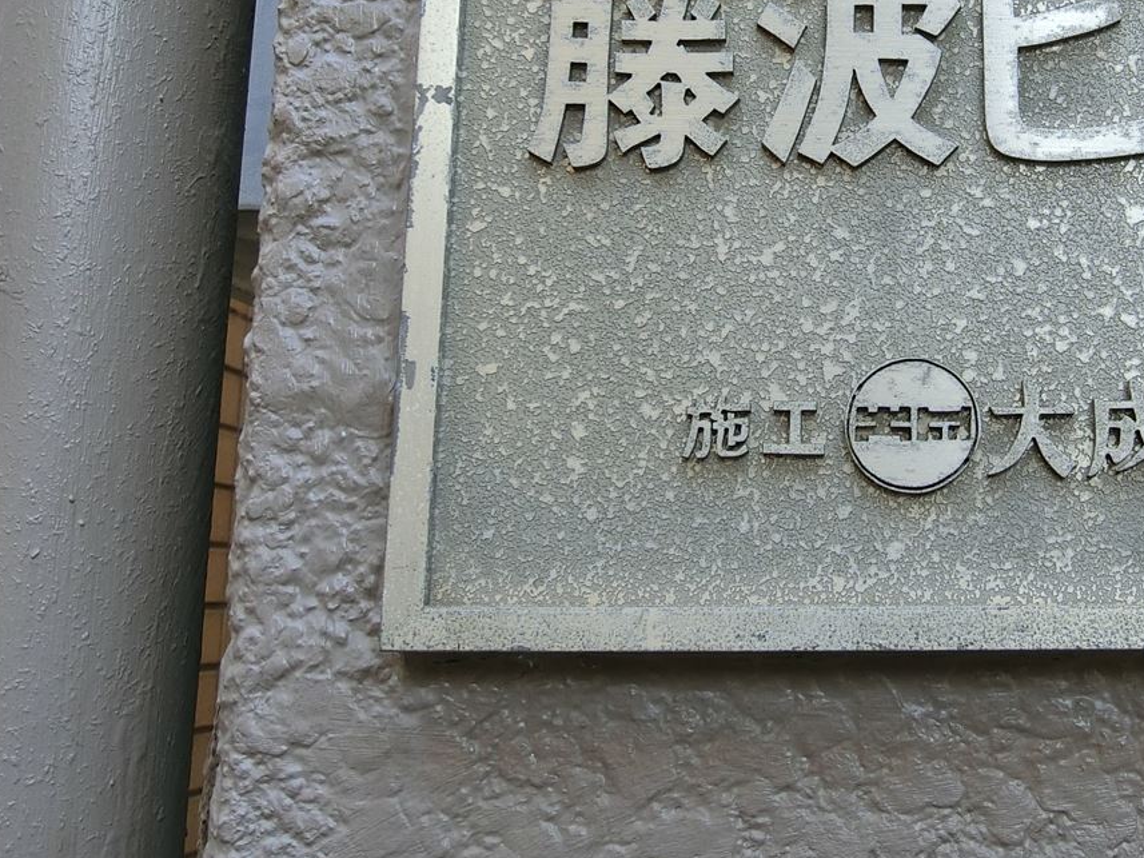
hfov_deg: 33.3
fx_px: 1851
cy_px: 177
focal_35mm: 56
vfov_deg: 25.7
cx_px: 924
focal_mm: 6.4
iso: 125
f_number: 3.3
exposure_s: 1/125
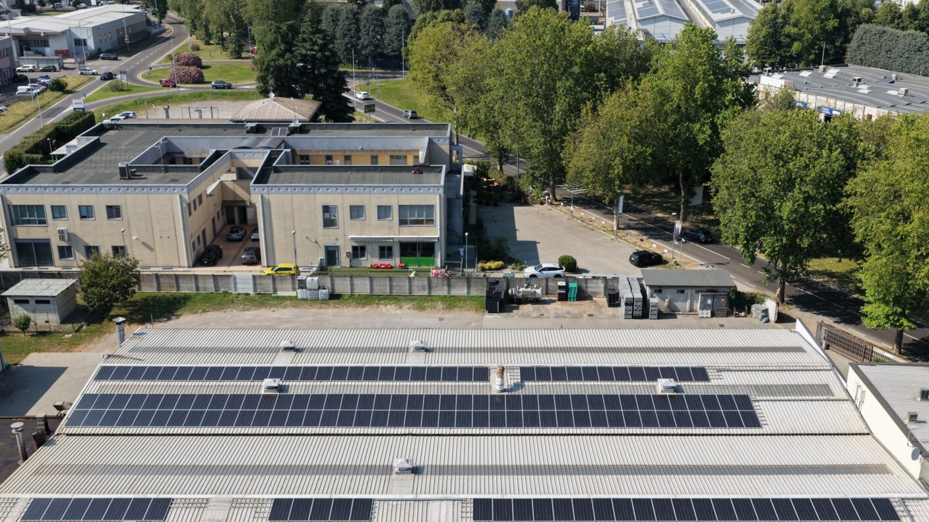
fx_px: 985
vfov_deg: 29.5
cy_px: 357
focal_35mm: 40
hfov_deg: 50.5
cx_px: 485
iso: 200
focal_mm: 14.45
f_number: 2.8
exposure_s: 1/240
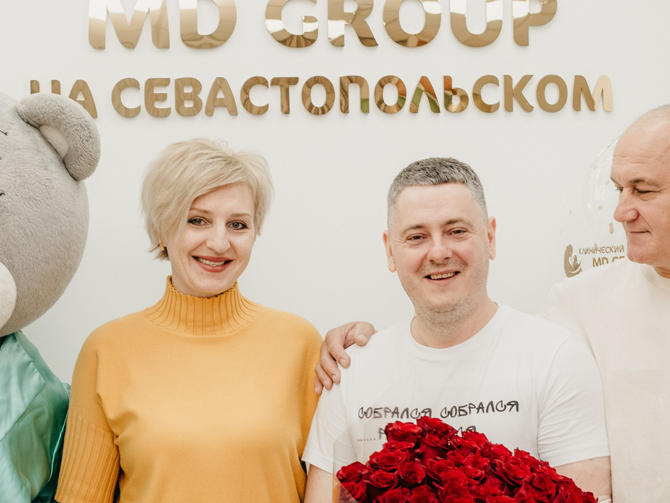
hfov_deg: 21.7
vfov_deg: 16.3
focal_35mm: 90
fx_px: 1742
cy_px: 366
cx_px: 272
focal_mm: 35
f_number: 4.5
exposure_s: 1/160
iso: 400
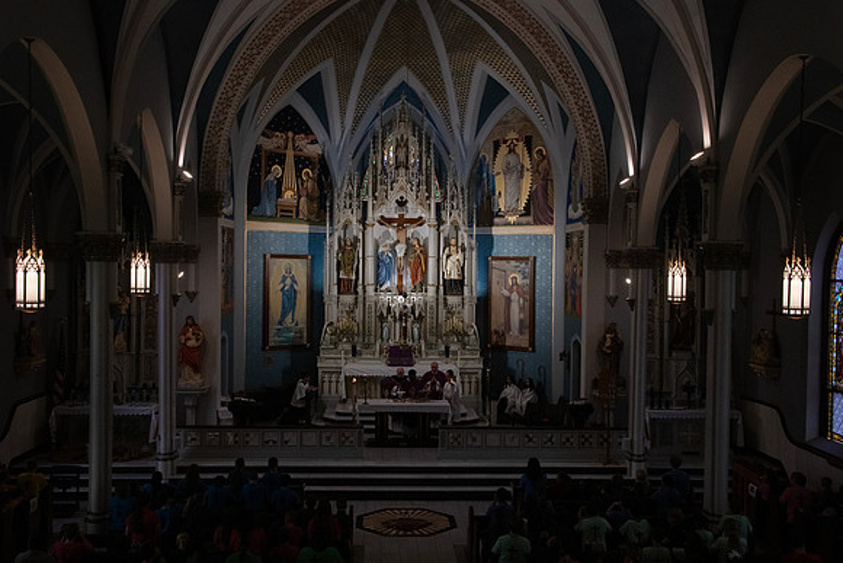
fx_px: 890
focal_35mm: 38
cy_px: 282
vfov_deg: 35.1
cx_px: 422
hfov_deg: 50.7
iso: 4000
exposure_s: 1/100
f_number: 16
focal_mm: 38
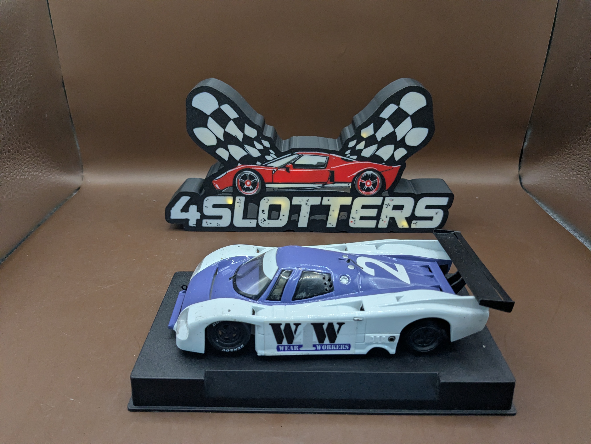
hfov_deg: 65.3
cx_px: 296
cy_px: 222
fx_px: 461
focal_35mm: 27
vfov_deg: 51.4
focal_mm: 4.38
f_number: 1.73
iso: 410
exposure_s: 1/99.9
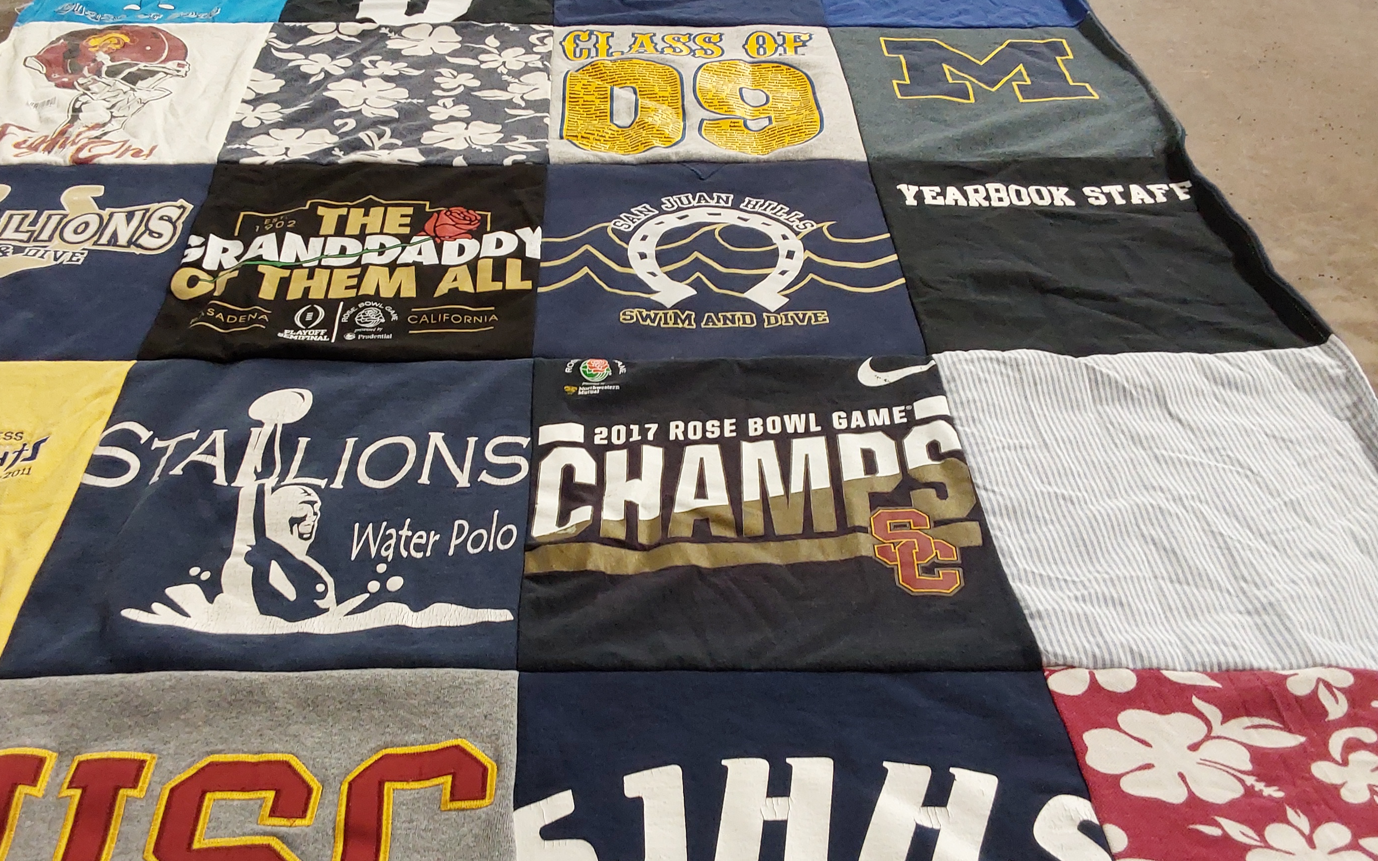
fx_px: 1314
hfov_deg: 55.2
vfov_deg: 36.3
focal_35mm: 35
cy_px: 444
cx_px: 623
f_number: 1.9
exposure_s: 1/60
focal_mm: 2.91
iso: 160
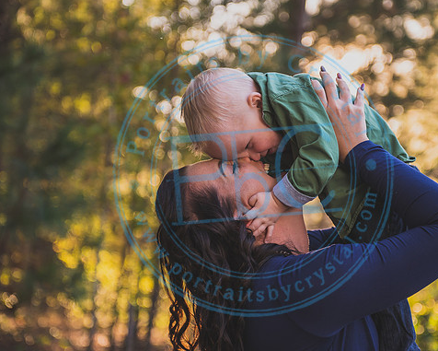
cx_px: 246
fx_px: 1037
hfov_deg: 23.8
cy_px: 176
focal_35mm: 80
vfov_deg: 19.2
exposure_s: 1/200
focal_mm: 70
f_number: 2.8
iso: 200
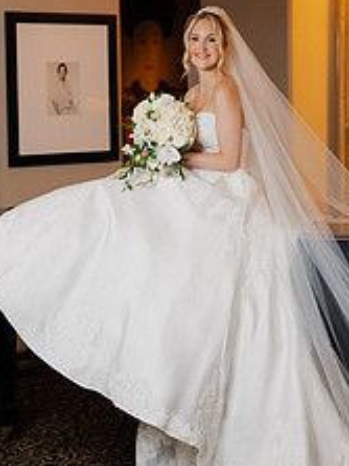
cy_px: 192
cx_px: 201
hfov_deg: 15.2
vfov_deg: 20.2
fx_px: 1305
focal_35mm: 97
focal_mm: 50
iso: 250
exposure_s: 1/200
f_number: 2.2
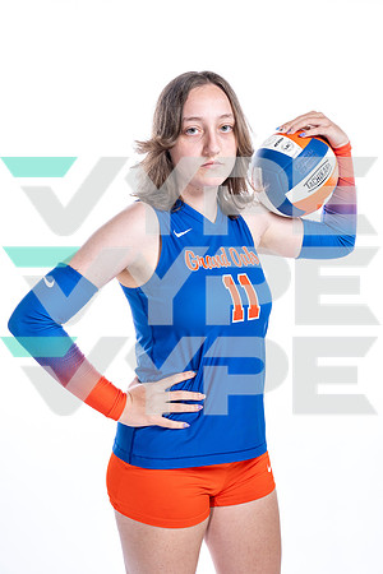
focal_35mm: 49
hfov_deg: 27.5
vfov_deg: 40.3
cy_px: 287
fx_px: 782
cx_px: 192
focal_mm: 49
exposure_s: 1/250
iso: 400
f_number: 5.6
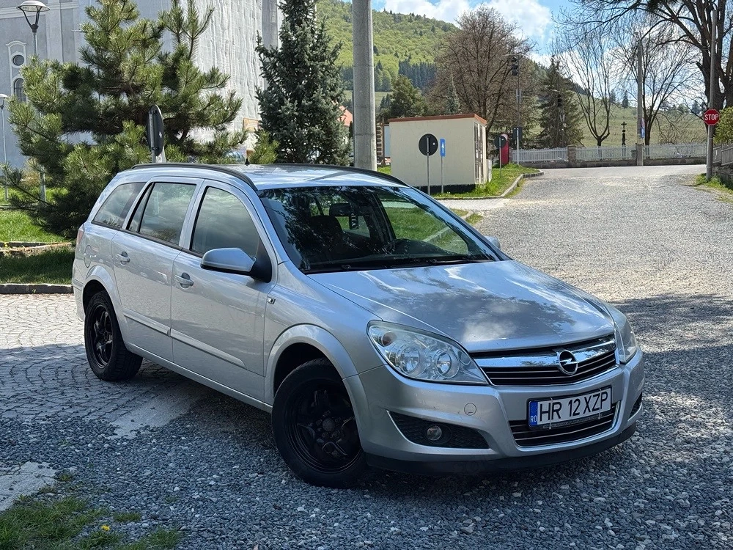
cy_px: 275
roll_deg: +2.1
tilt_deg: -3.5
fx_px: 1016
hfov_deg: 39.7
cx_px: 366
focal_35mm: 48
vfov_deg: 30.3
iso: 64
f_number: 1.78
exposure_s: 1/2415
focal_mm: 6.76
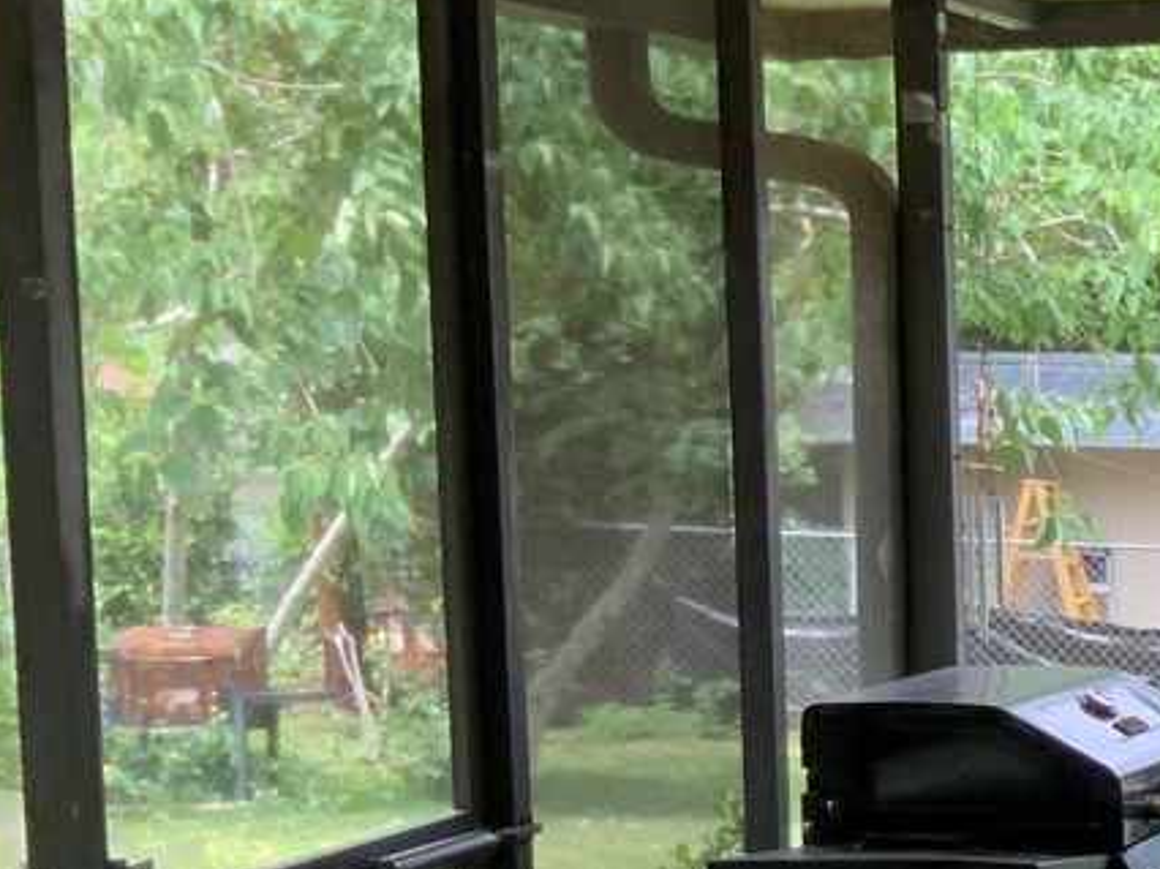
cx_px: 2151
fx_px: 3651
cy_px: 736
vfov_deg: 13.5
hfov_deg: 15.3
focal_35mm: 109
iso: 25
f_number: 1.8
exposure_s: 1/122
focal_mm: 3
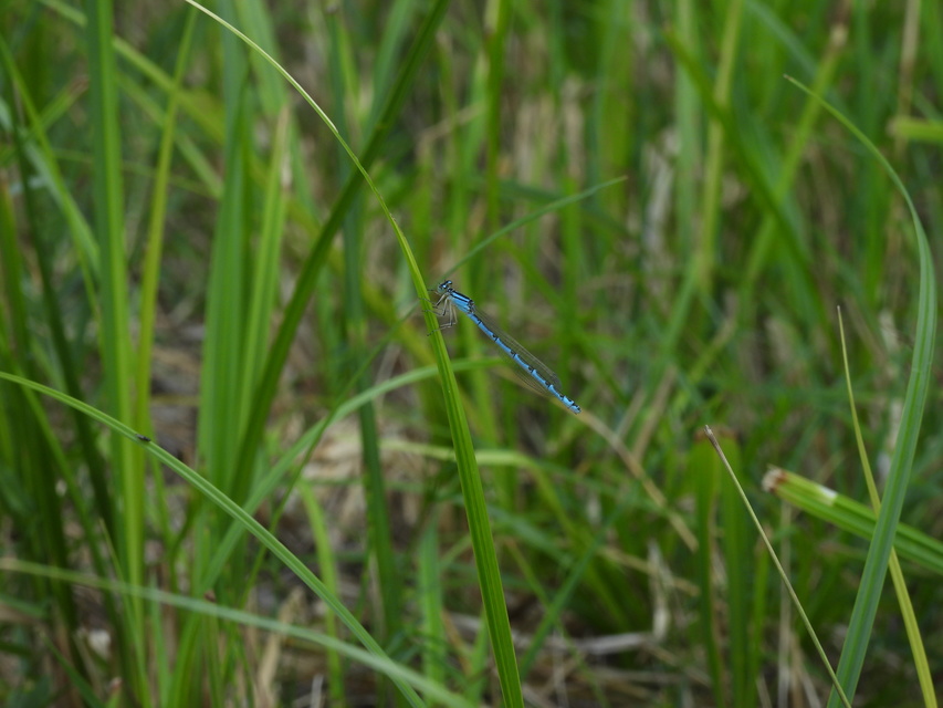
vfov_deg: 8.0
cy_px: 354
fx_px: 5040
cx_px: 472
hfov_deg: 10.7
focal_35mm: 185
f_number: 5.6
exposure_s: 1/200
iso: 100
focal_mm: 33
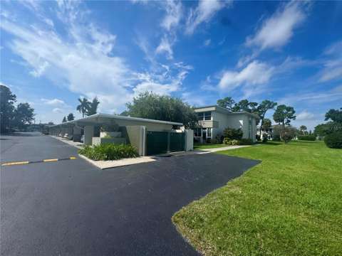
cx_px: 171
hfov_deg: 102.1
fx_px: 138
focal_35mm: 14
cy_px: 128
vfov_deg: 85.7
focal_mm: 2.22
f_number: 2.2
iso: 50
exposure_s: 1/2342
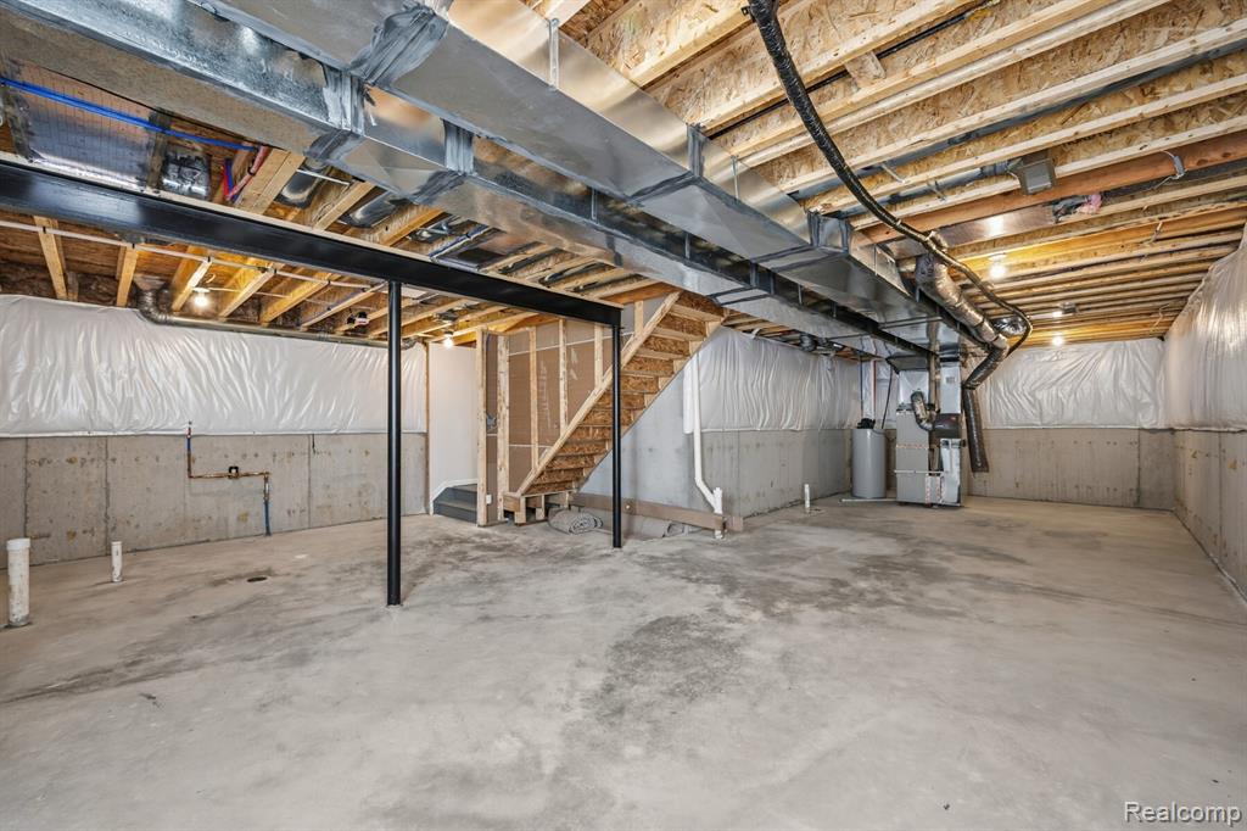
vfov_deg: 81.2
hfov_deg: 104.3
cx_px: 624
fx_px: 485
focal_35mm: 14
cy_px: 416
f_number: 9
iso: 50
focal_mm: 14
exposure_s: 1/2.5
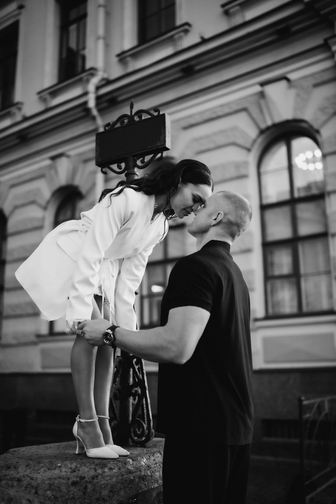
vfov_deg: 54.4
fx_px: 490
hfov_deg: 37.9
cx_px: 168
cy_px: 252
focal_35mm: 35
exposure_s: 1/320
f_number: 1.2
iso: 100
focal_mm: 35
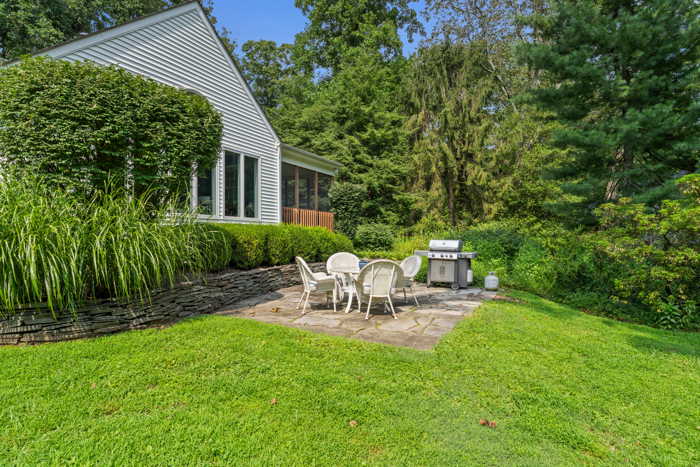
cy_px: 234
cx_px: 350
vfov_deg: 61.9
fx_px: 389
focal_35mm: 20
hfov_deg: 84.0
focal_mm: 20
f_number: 9
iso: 160
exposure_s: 1/30
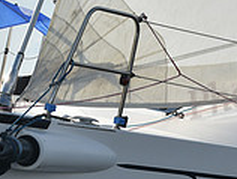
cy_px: 180
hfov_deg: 8.0
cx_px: 111
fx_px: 1694
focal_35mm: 247
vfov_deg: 6.0
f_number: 8
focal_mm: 70
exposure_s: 1/1250
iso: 250
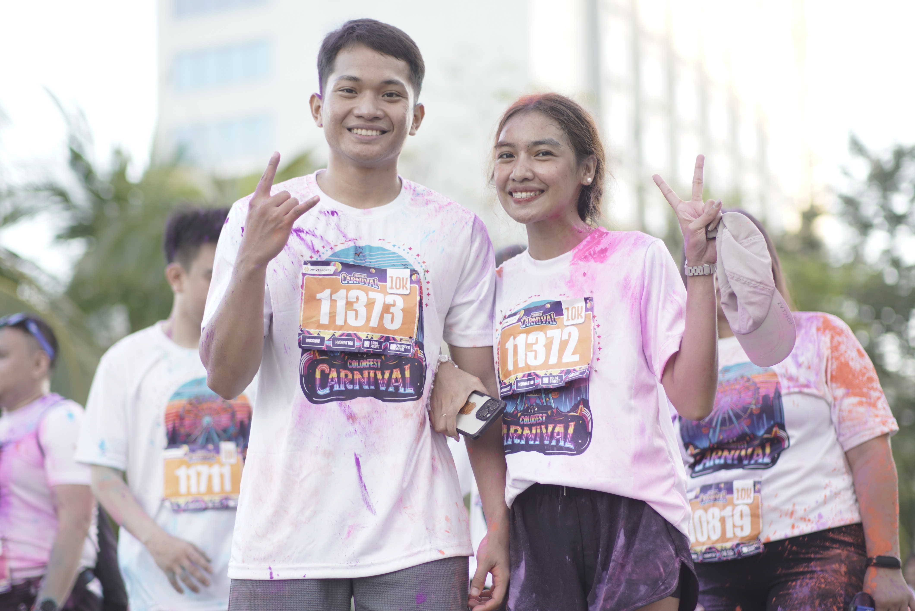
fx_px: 2136
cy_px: 306
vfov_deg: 16.3
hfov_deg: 24.2
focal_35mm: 84
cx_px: 458
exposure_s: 1/250
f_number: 1.4
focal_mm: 56
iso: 125
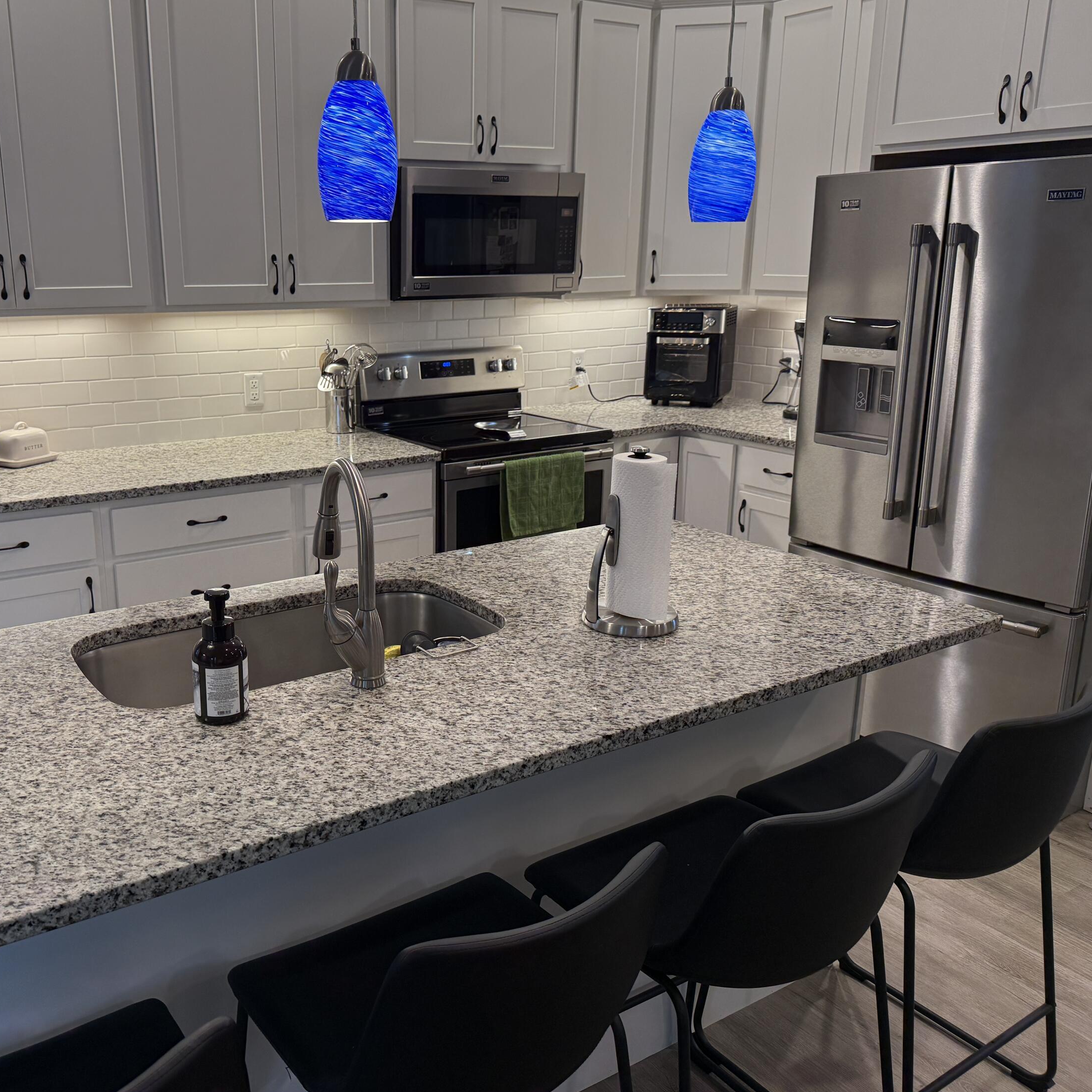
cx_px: 414
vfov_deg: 55.6
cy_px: 536
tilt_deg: -14.4
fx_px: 1035
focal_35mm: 29
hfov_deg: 55.0
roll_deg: +0.8
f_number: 1.78
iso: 200
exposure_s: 1/120
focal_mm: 6.76
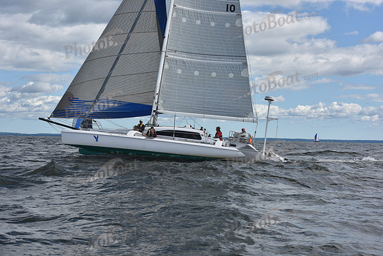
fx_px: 745
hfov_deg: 28.8
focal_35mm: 70
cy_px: 128
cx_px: 192
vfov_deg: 19.5
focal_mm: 70
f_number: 9
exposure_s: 1/1000
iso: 250
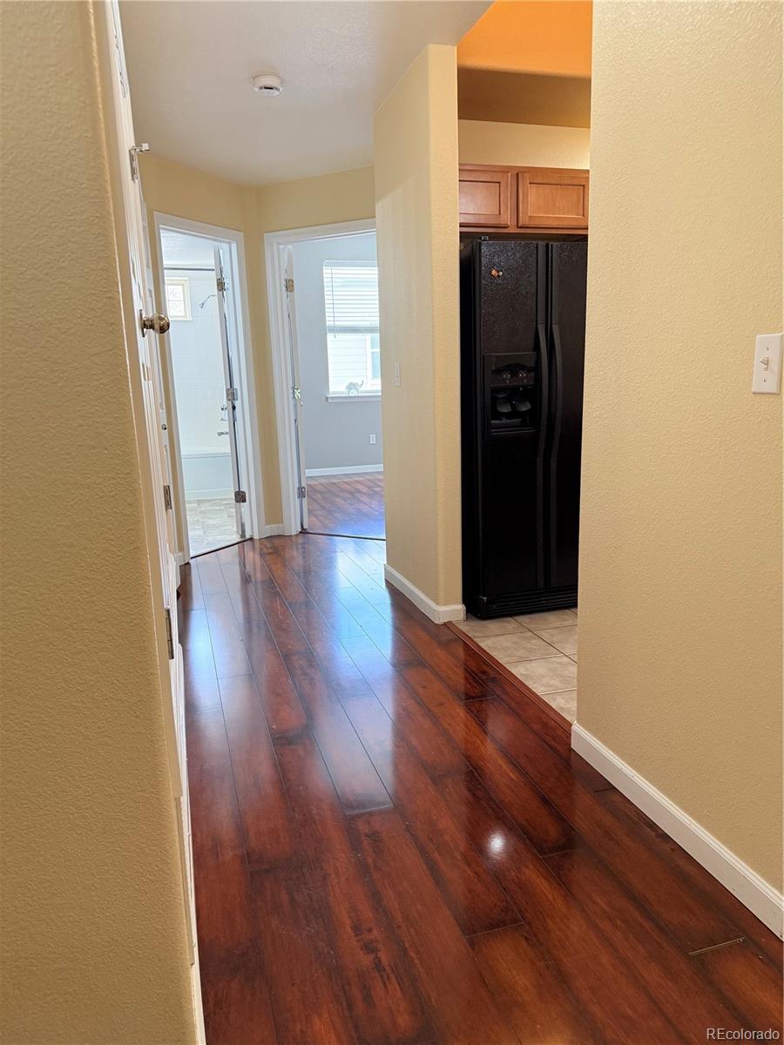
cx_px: 392
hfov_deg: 56.8
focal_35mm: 24
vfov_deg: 71.6
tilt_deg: -11.3
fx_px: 725
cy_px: 522
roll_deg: +1.4
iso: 250
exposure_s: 1/60
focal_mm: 6.76
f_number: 1.78
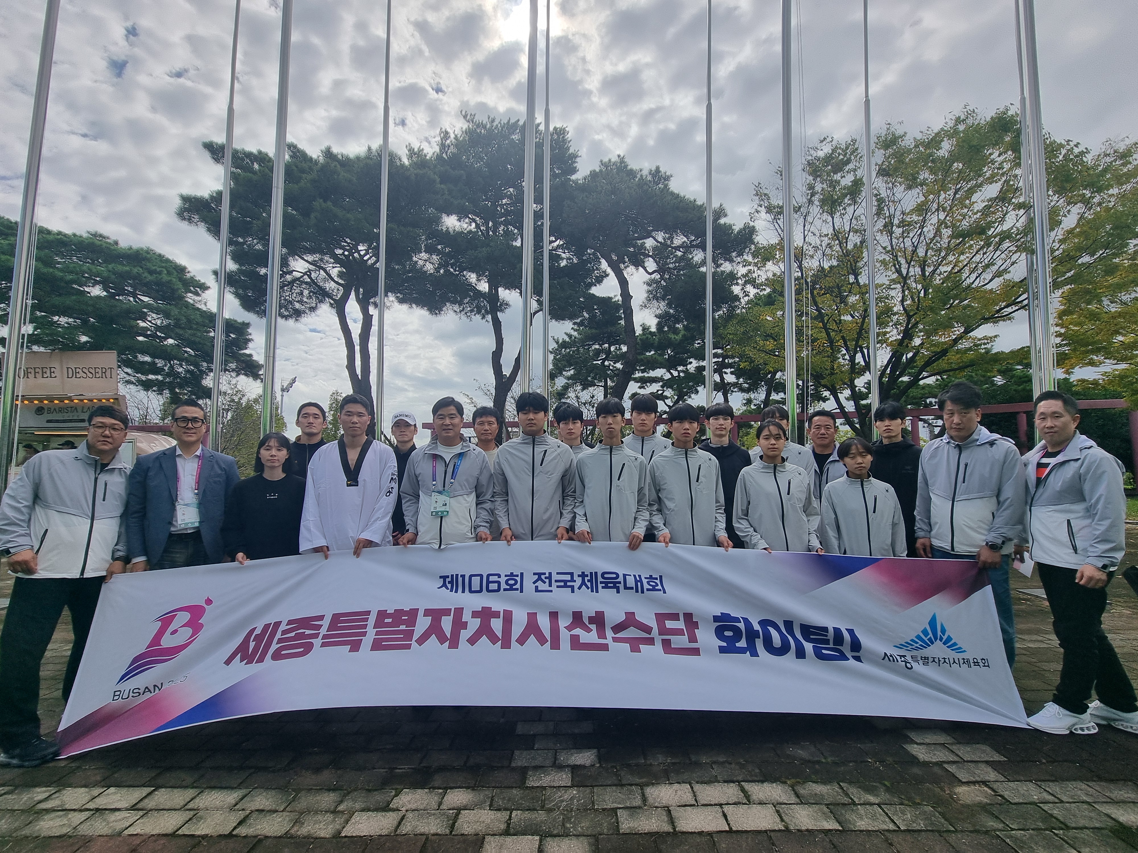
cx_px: 569
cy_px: 426
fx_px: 427
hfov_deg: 106.2
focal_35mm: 13
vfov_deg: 89.9
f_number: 2.2
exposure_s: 1/2752
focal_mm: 2.2
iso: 50
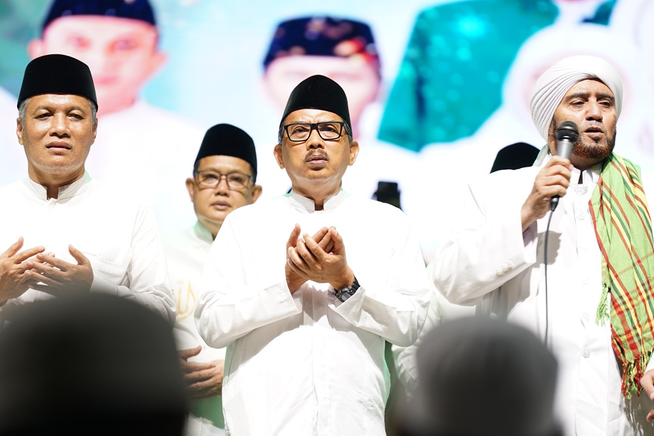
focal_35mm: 197
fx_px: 3579
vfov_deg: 7.0
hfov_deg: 10.4
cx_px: 327
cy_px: 218
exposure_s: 1/125
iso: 400
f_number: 2.8
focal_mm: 197
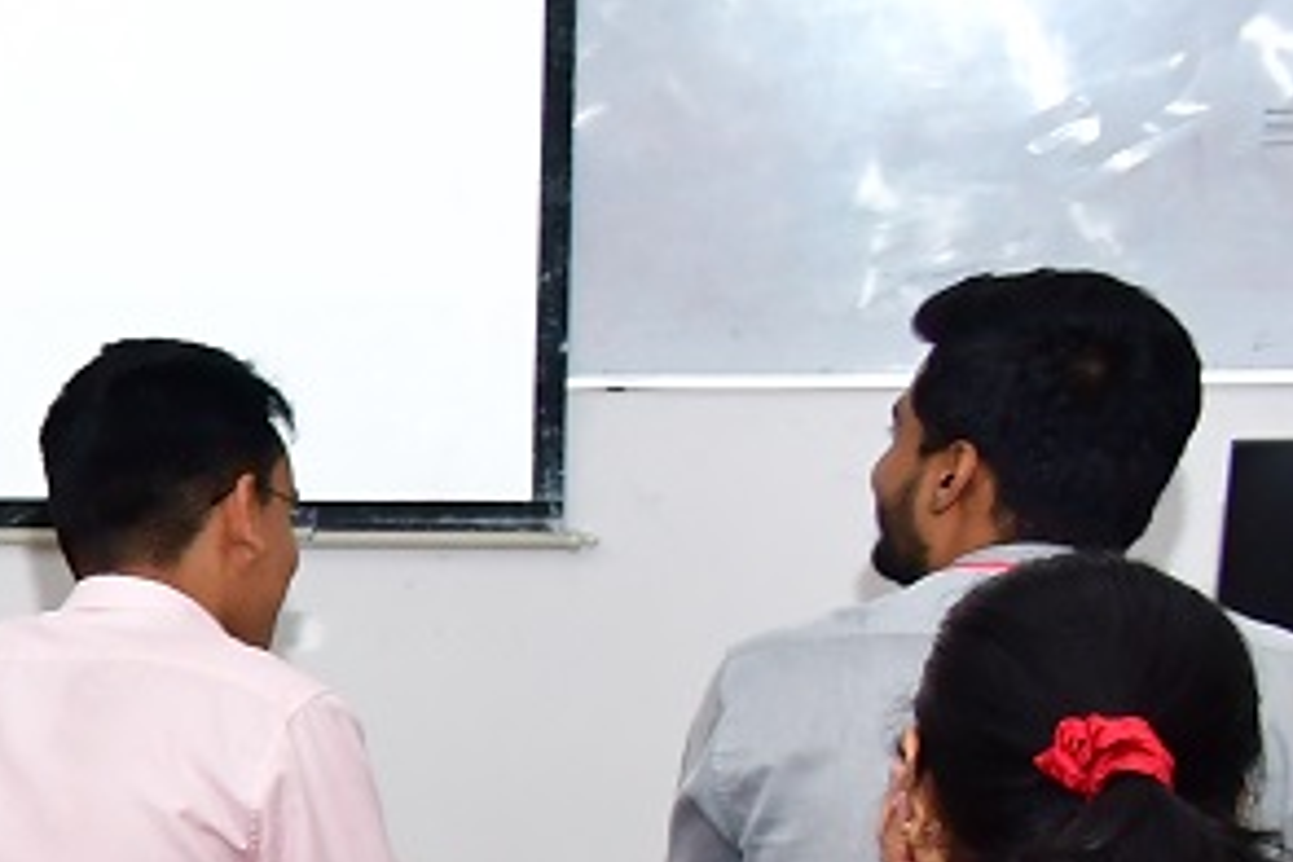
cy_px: 906
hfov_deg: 12.8
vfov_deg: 10.6
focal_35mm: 128
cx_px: -1684
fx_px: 4597
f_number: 5
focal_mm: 18
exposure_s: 1/250
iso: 800
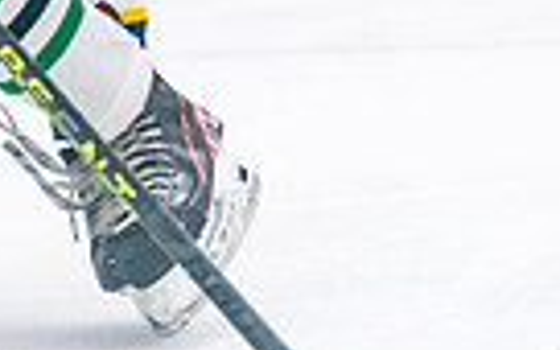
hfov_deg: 2.9
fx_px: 10973
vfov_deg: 1.8
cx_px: -222
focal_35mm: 719
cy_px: -439
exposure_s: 1/1600
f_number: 2.8
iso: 4000
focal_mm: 165
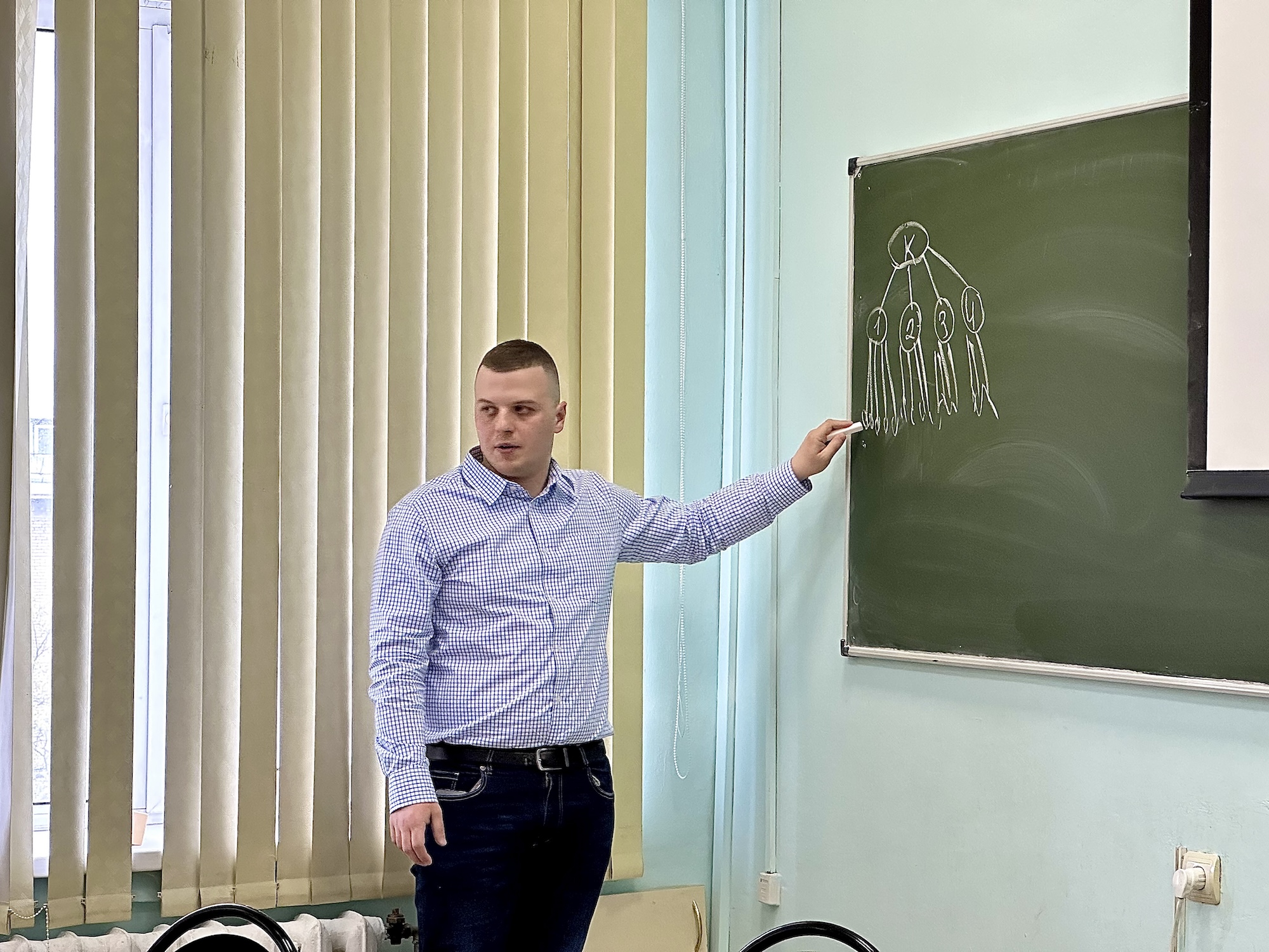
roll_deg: -1.0
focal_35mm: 77
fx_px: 2823
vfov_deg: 19.1
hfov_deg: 25.3
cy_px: 476
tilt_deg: +0.6
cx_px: 634
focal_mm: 9
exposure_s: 1/50
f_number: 2.8
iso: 200
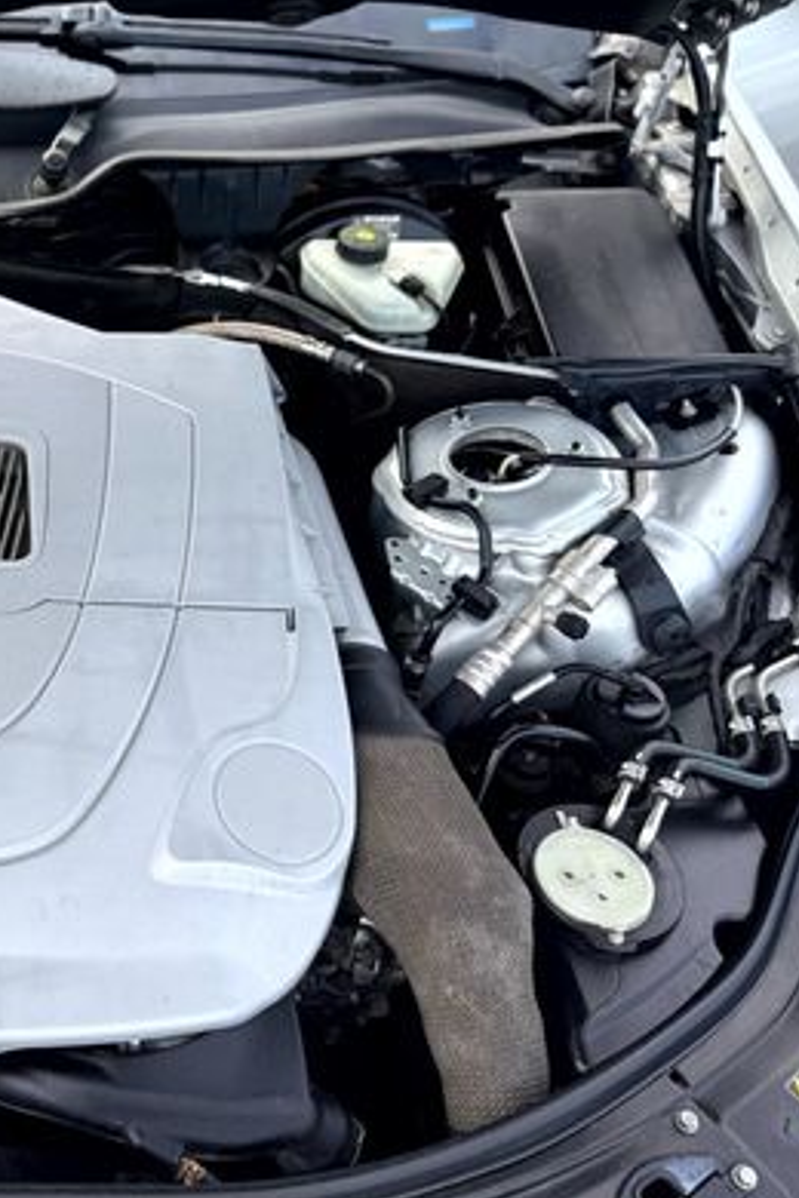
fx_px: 1365
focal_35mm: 41
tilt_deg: -42.4
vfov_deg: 47.2
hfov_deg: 29.6
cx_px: -68
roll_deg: +0.6
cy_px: 504
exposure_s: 1/1192
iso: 80
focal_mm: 6.76
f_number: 1.78
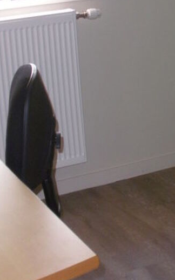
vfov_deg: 20.3
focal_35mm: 98
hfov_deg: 12.8
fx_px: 748
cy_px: -24
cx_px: 248
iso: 160
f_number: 3.5
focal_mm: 6.3
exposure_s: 1/30
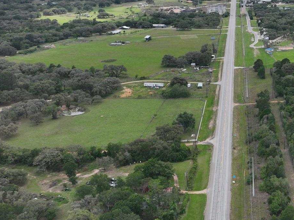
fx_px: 459
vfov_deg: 27.0
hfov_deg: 33.1
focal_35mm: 54
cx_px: 282
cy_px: 106
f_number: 4.5
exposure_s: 1/1000
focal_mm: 12.29
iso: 100
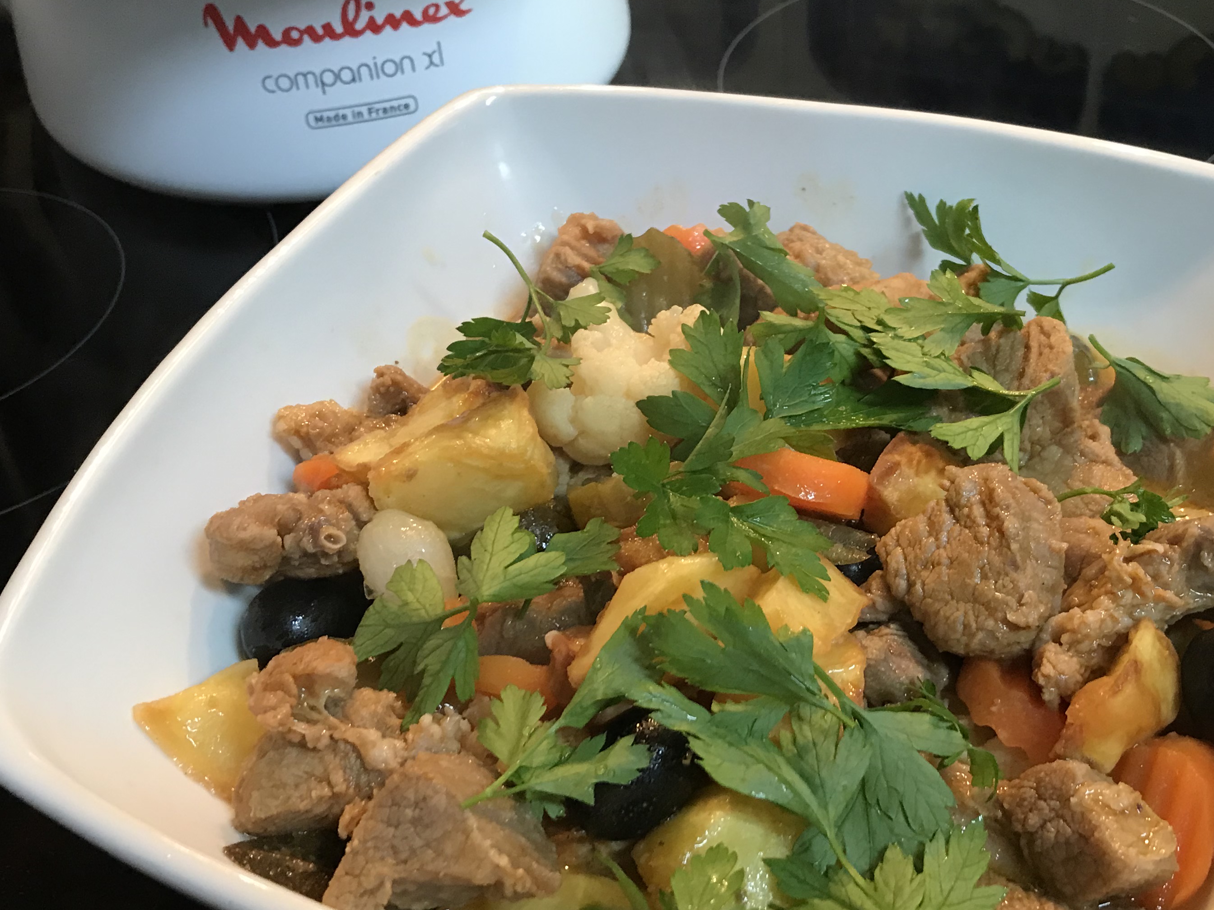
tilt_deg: -41.5
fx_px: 1473
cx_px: 751
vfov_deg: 34.3
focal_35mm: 42
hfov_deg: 44.5
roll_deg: +0.8
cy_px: 503
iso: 64
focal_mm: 3.99
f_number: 1.8
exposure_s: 1/17
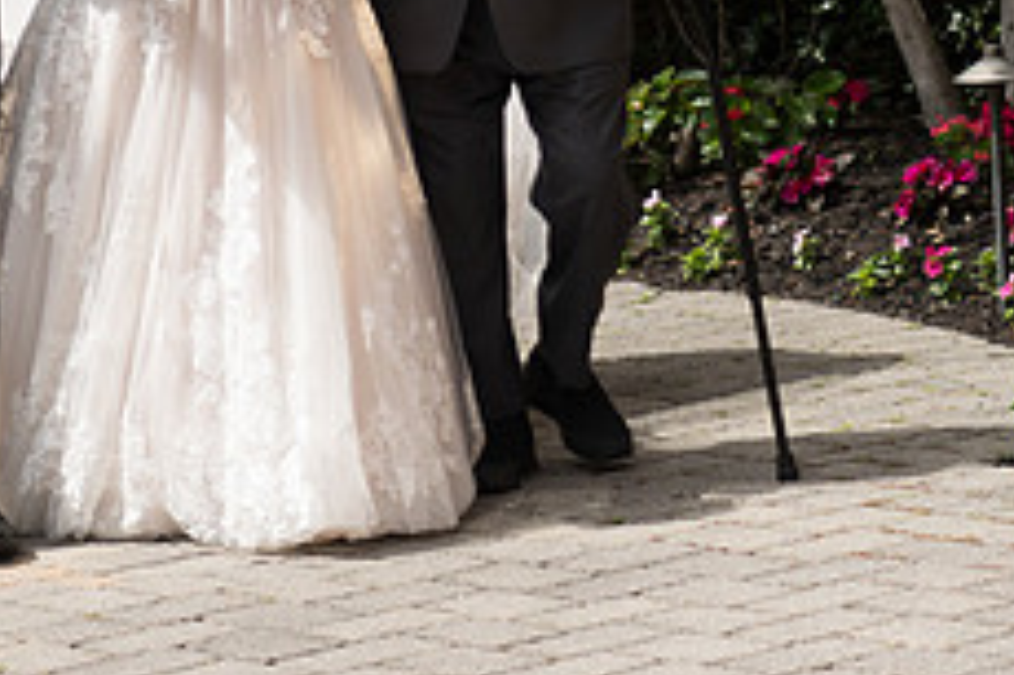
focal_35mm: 189
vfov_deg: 7.2
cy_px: -33
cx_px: 599
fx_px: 5320
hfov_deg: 10.9
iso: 64
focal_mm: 60
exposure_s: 1/1250
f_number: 2.8
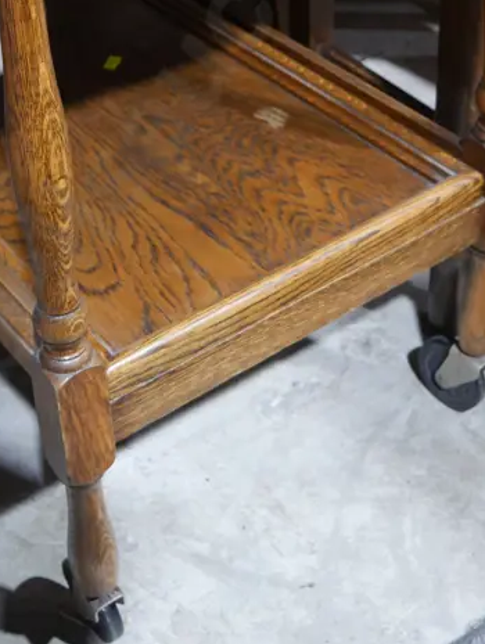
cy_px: 64
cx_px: 203
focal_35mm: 66
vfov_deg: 28.2
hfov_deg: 22.3
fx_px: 1230
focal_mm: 15
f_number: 3.6
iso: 1600
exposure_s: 1/60
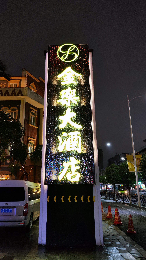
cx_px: 74
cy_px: 130
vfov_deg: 71.9
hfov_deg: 44.4
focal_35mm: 26
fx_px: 179
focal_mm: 8.7
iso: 185
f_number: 1.9
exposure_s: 1/50
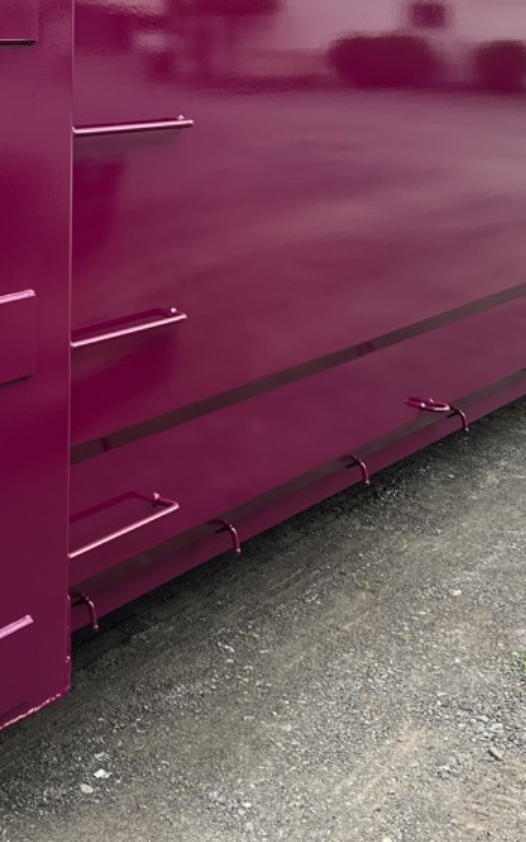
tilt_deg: -4.6
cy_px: 150
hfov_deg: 20.1
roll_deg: +0.2
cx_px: 17
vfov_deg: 31.5
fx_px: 1445
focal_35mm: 63
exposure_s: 1/173
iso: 50
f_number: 1.5
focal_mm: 5.7
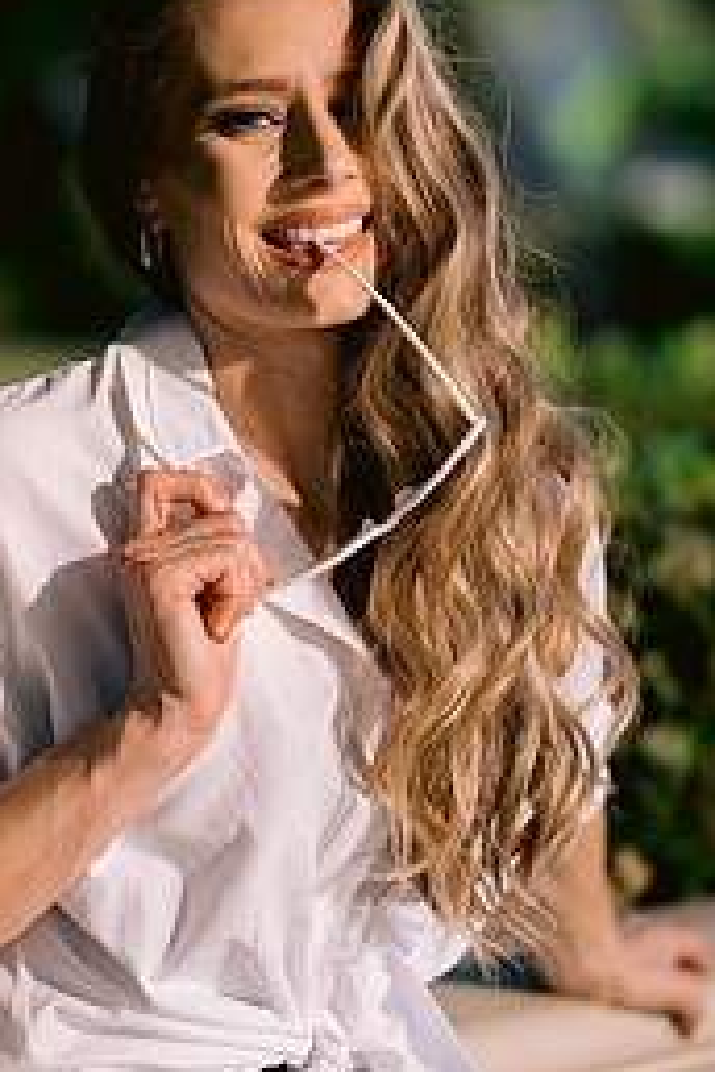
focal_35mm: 148
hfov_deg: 9.3
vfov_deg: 13.9
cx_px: 216
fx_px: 4409
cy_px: 548
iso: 200
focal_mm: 85
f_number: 1.8
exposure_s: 1/6400
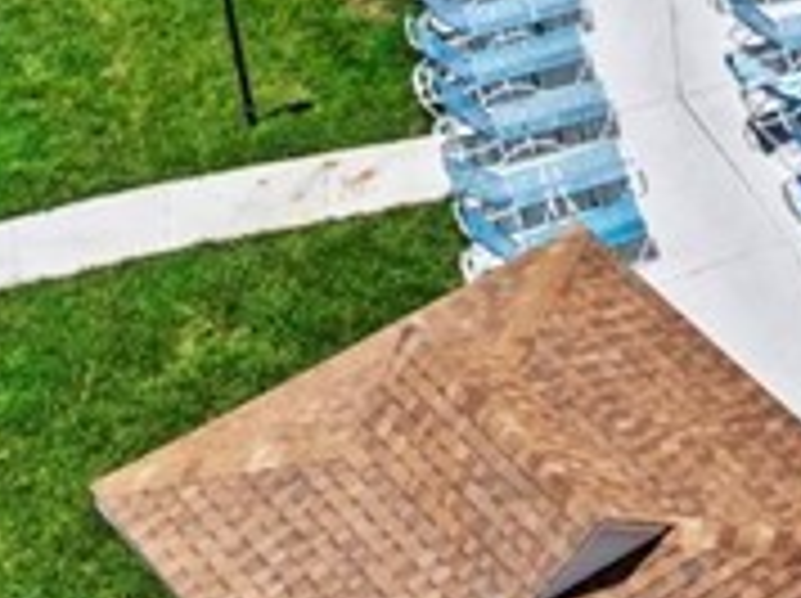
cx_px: 1584
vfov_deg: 9.6
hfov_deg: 12.6
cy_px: -778
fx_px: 3189
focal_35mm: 138
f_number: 2.8
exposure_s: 1/2500
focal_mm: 12.29
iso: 100
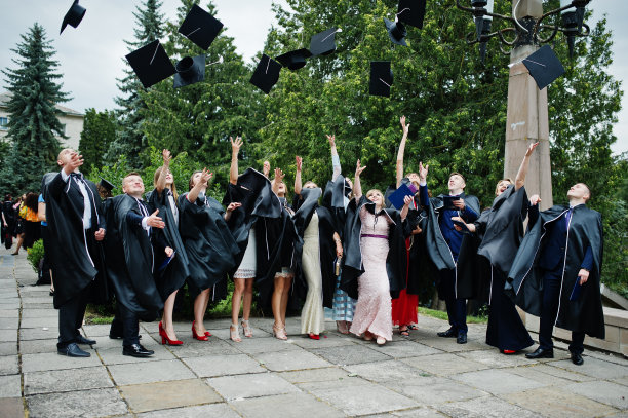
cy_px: 209
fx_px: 610
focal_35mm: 35
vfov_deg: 37.8
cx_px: 314
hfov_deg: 54.5
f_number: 2
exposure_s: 1/3200
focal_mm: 35
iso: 200
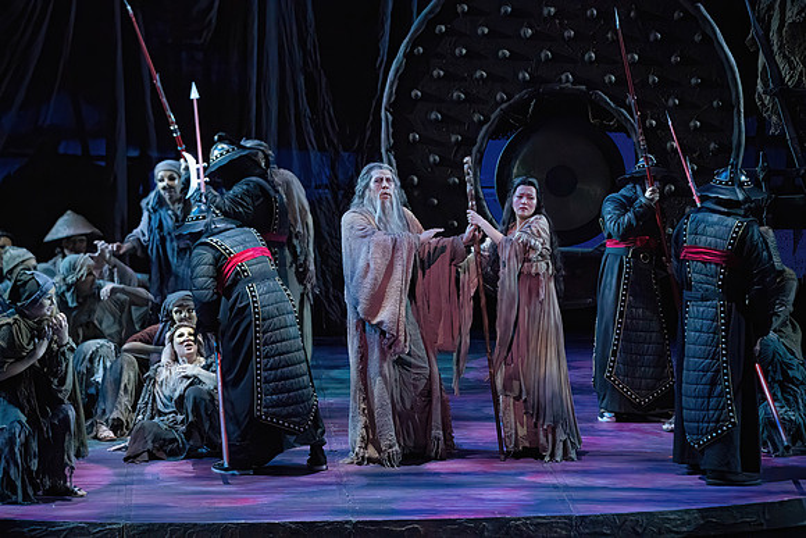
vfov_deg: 6.9
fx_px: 4479
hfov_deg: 10.3
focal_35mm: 200
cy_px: 269
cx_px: 403
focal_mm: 200
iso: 20000
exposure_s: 1/400
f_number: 5
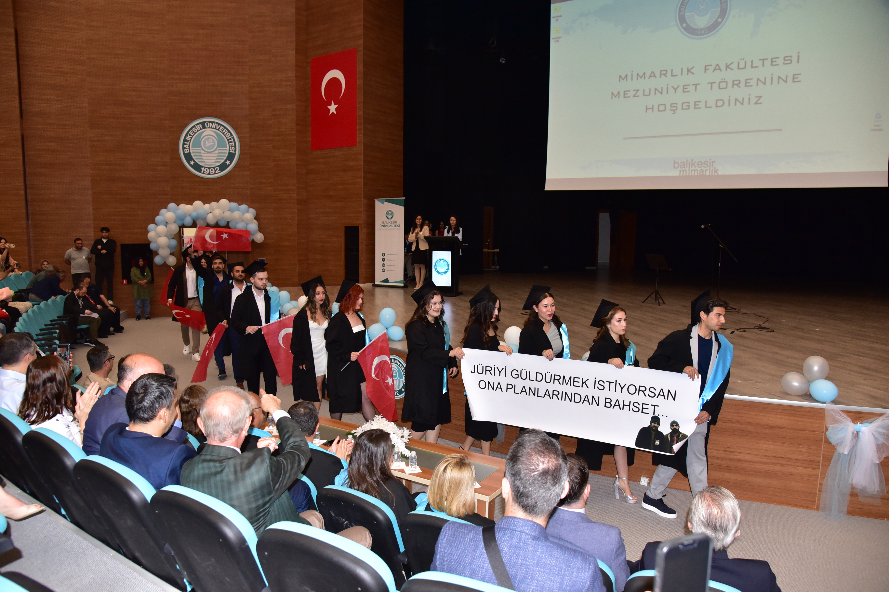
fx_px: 593
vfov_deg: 53.1
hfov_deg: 73.7
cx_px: 444
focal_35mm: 24
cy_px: 296
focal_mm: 24
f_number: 5.6
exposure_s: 1/200
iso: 2000
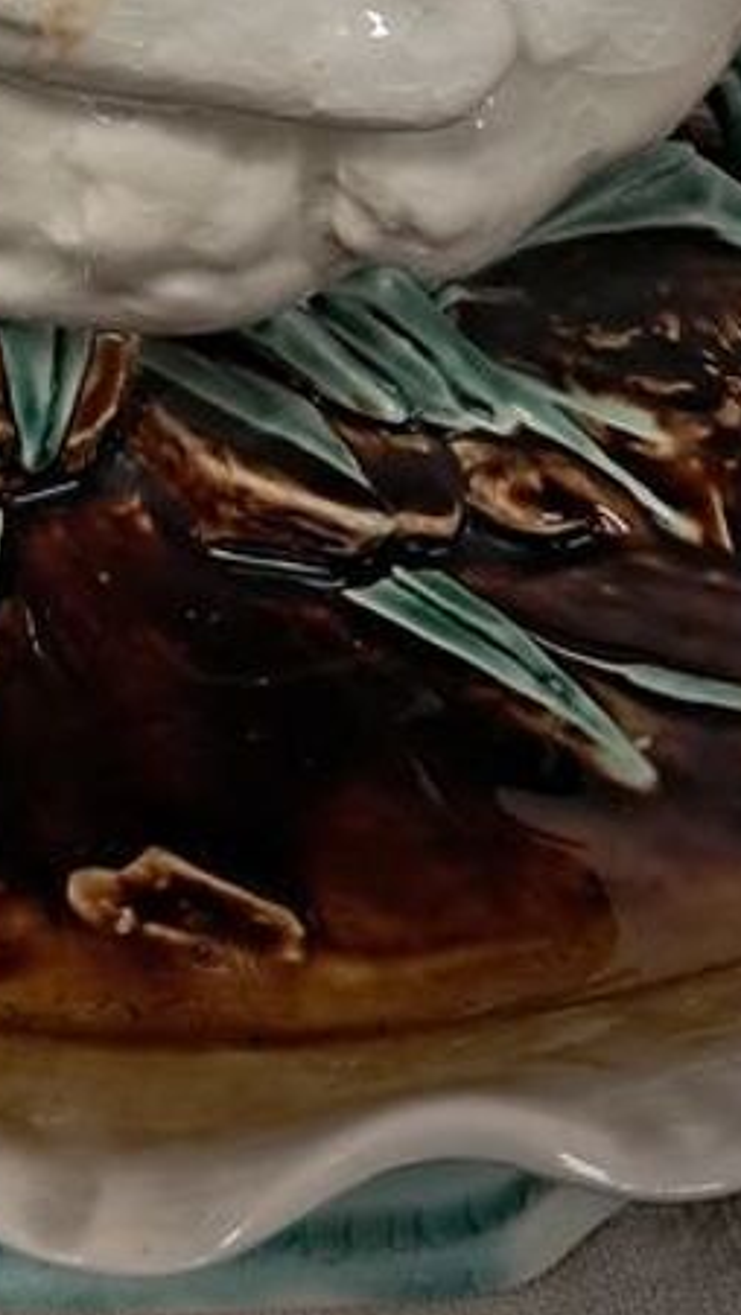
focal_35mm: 87
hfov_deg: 13.8
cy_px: -261
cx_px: 108
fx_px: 3036
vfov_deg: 22.5
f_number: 1.8
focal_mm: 4
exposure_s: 1/50
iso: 200
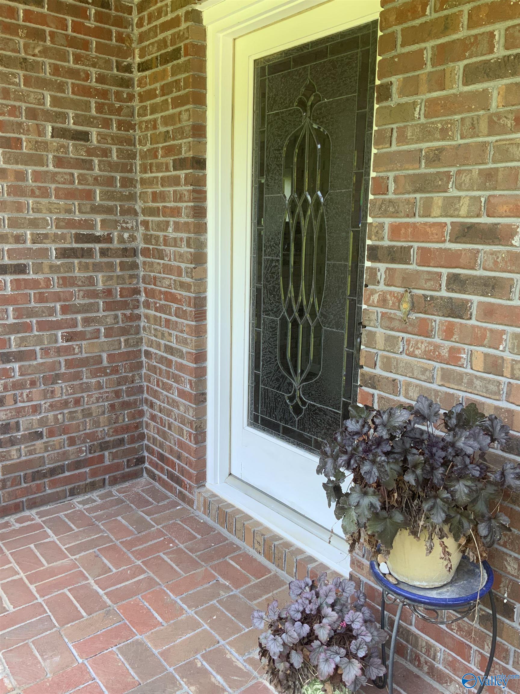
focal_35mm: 29
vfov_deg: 61.7
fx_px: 581
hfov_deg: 48.2
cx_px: 260
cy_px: 347
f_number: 1.8
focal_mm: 3
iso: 32
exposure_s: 1/122
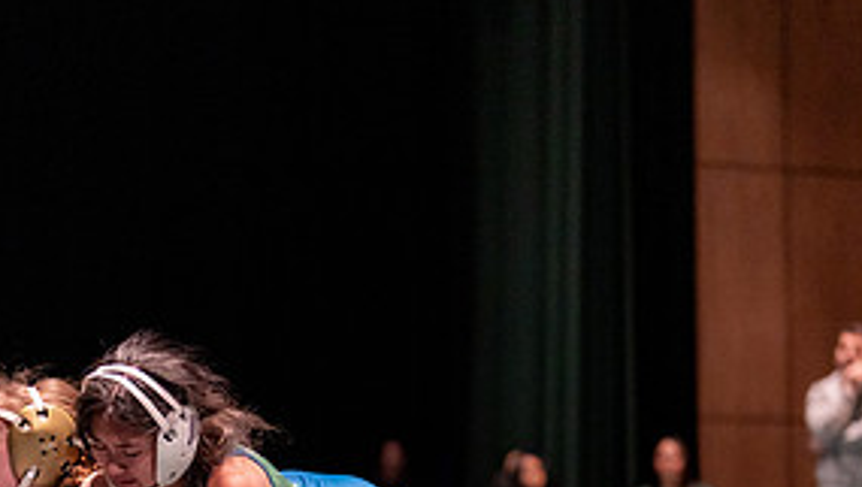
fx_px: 2608
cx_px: 369
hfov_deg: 18.8
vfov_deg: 10.5
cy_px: 547
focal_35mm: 114
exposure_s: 1/1000
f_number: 1.2
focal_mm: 50
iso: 1600
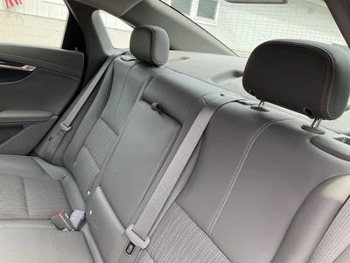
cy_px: 132
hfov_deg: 61.7
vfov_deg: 48.2
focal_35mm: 29
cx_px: 175
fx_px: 293
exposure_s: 1/180
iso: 25
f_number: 1.8
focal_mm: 3
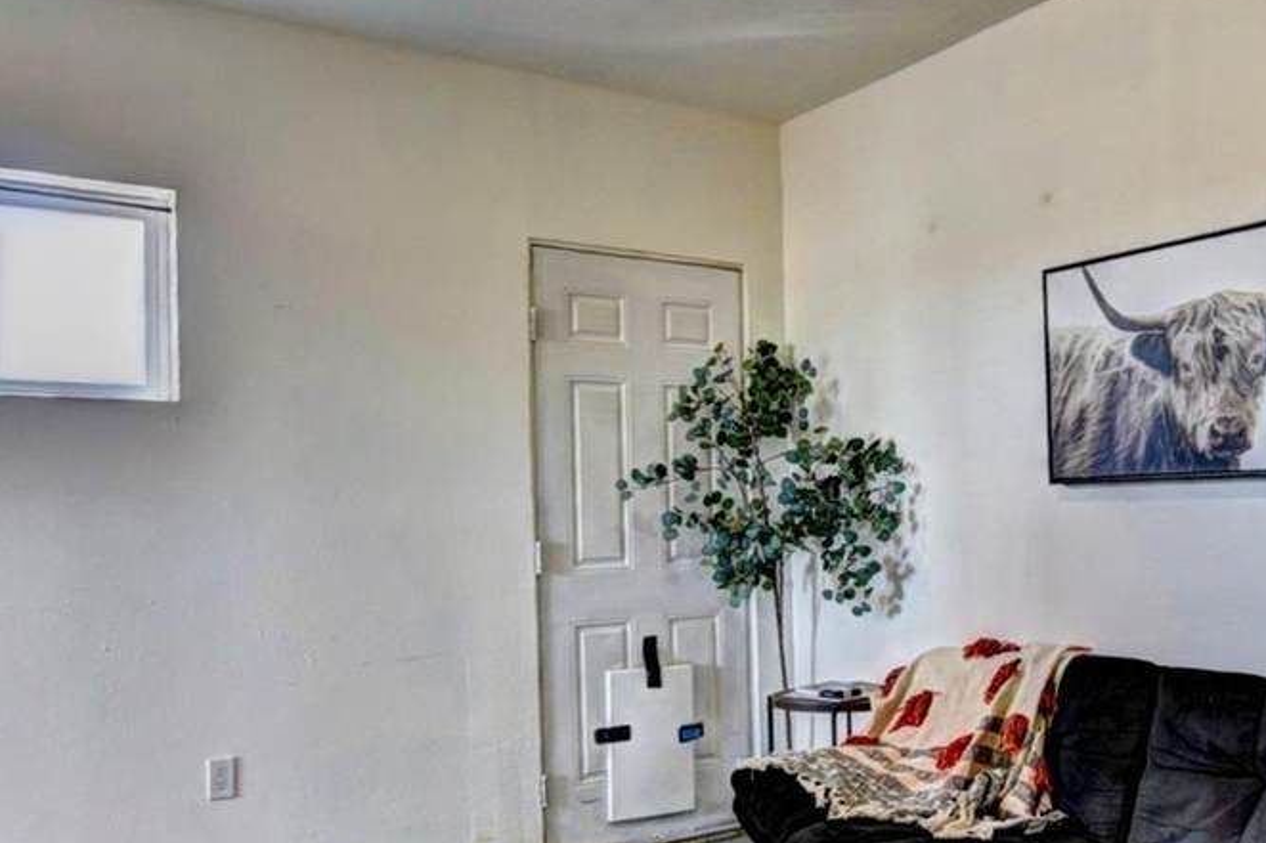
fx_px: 1020
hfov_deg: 61.9
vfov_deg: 44.7
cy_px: 512
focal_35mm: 29
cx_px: 855
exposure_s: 1/10
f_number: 7.1
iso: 250
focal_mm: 10
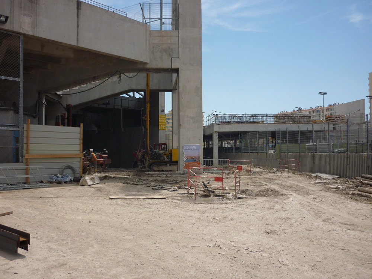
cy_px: 140
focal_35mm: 33
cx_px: 186
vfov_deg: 42.9
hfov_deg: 55.4
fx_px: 355
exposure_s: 1/250
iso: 80
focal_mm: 5.5
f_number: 8
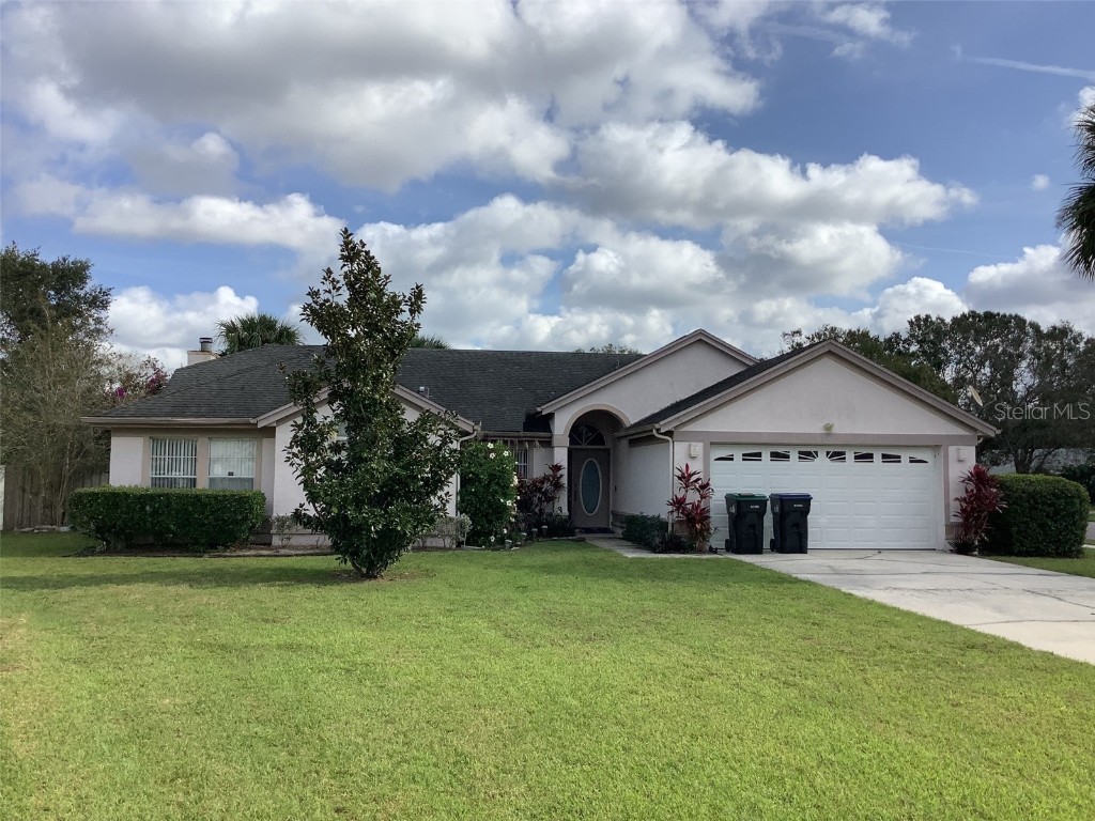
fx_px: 981
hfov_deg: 58.4
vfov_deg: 45.4
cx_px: 548
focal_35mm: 31
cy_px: 410
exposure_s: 1/1733
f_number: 2.4
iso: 25
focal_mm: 3.3
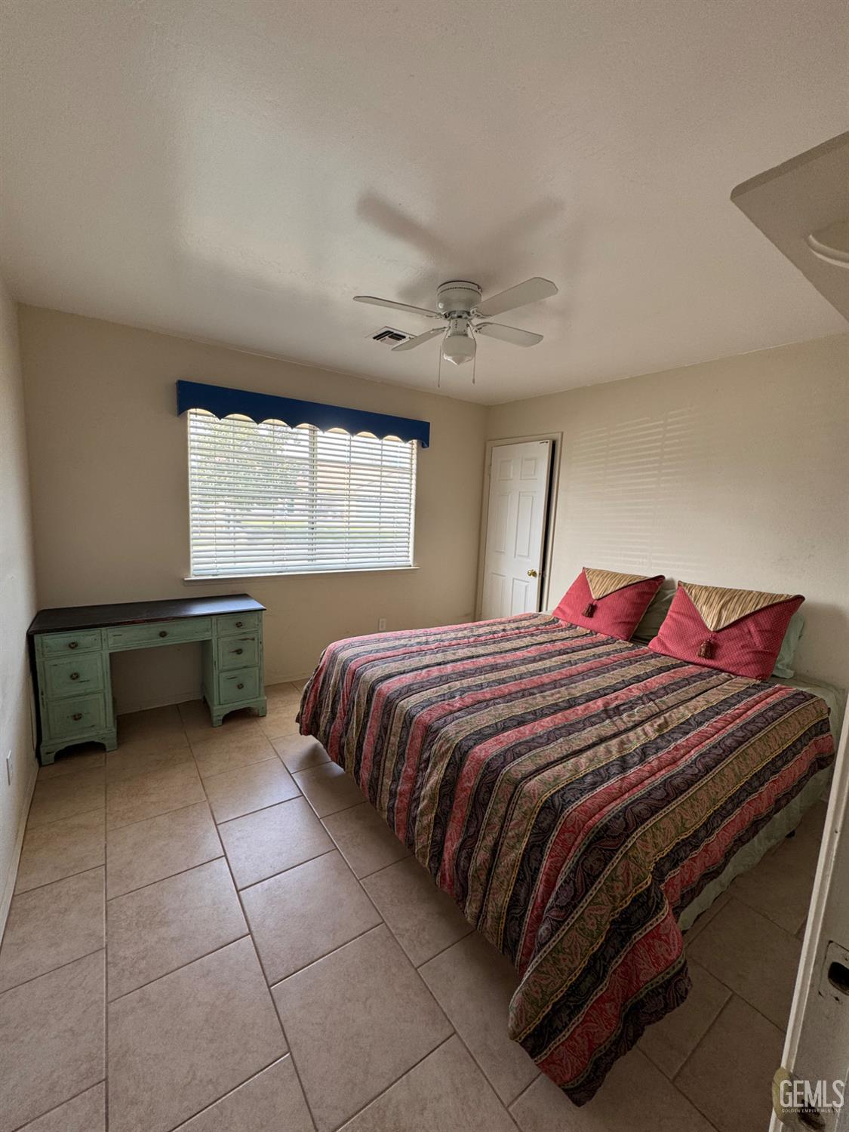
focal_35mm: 14
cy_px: 566
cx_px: 424
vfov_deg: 102.1
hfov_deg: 85.7
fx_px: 458
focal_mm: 2.22
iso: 80
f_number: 2.2
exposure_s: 1/99
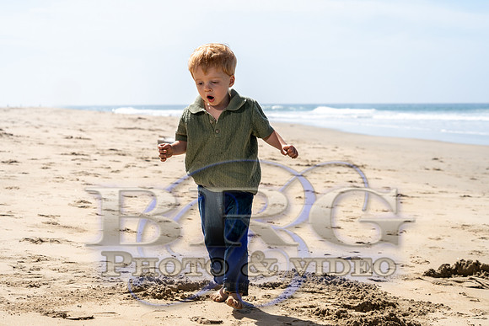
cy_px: 163
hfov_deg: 26.1
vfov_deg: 17.6
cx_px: 244
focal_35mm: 78
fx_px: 1057
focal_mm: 74
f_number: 7.1
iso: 160
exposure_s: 1/320
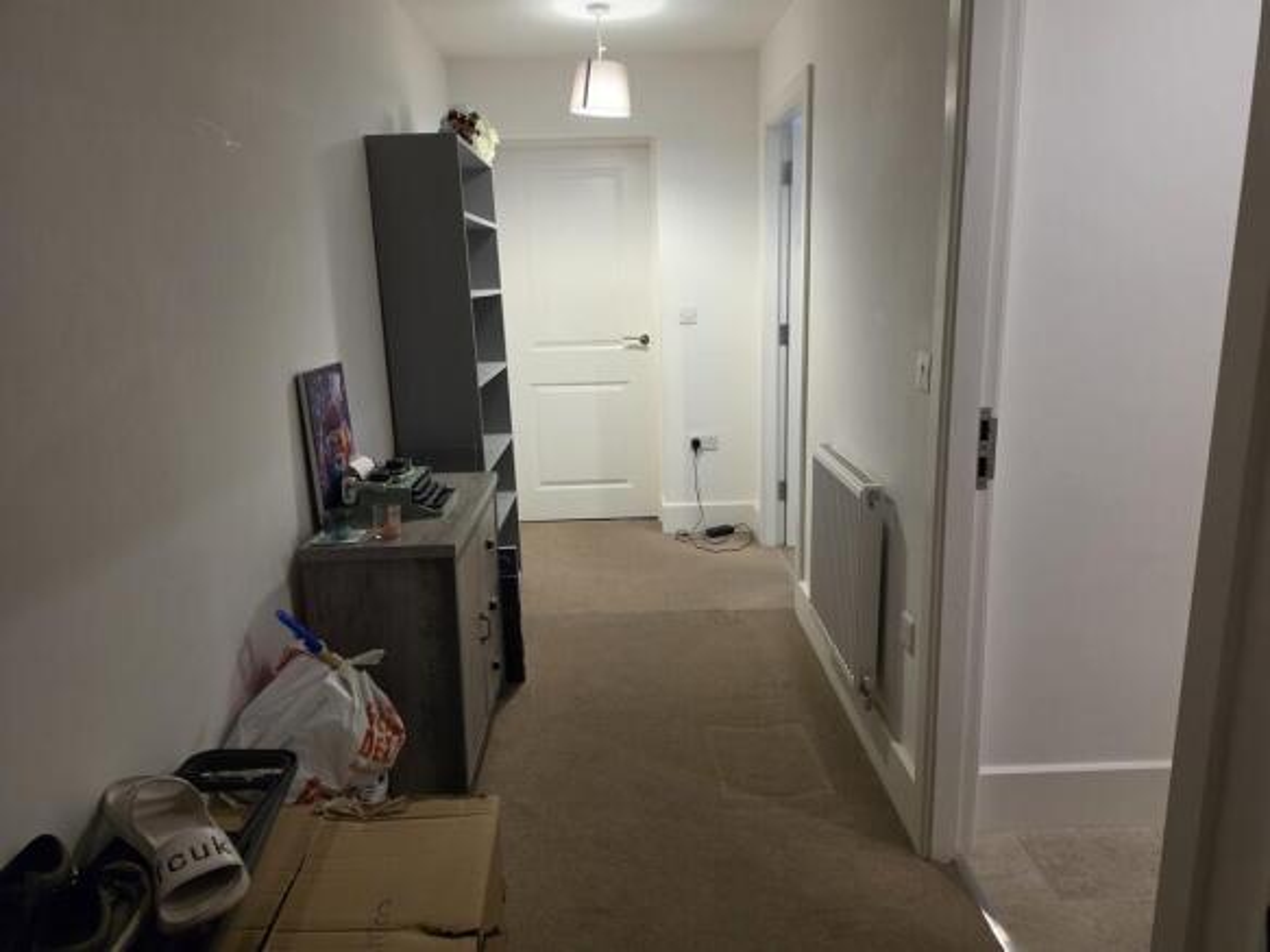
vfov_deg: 58.9
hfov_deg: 73.9
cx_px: 635
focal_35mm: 23
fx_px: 844
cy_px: 476
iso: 500
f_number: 1.4
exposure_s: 1/100
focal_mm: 6.5
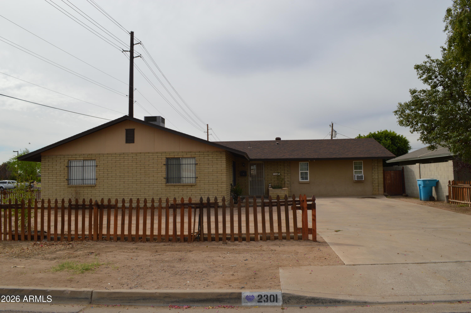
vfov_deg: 47.8
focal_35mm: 27
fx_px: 353
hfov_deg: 67.4
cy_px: 156
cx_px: 236
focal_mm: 18
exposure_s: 1/200
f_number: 10
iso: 100
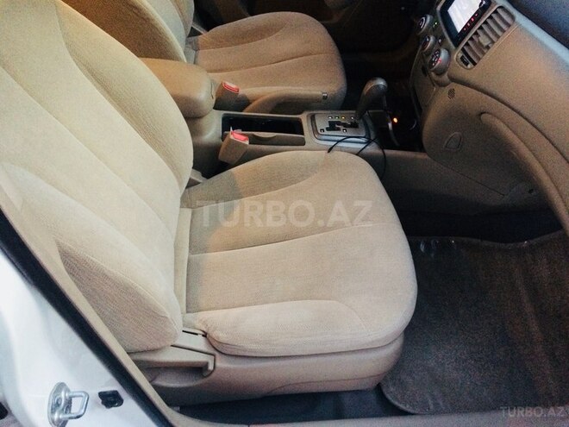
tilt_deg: -46.8
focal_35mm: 29
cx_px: 284
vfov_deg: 48.2
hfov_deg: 61.7
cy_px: 214
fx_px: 477
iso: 500
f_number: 2.2
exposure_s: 1/17
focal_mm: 4.15
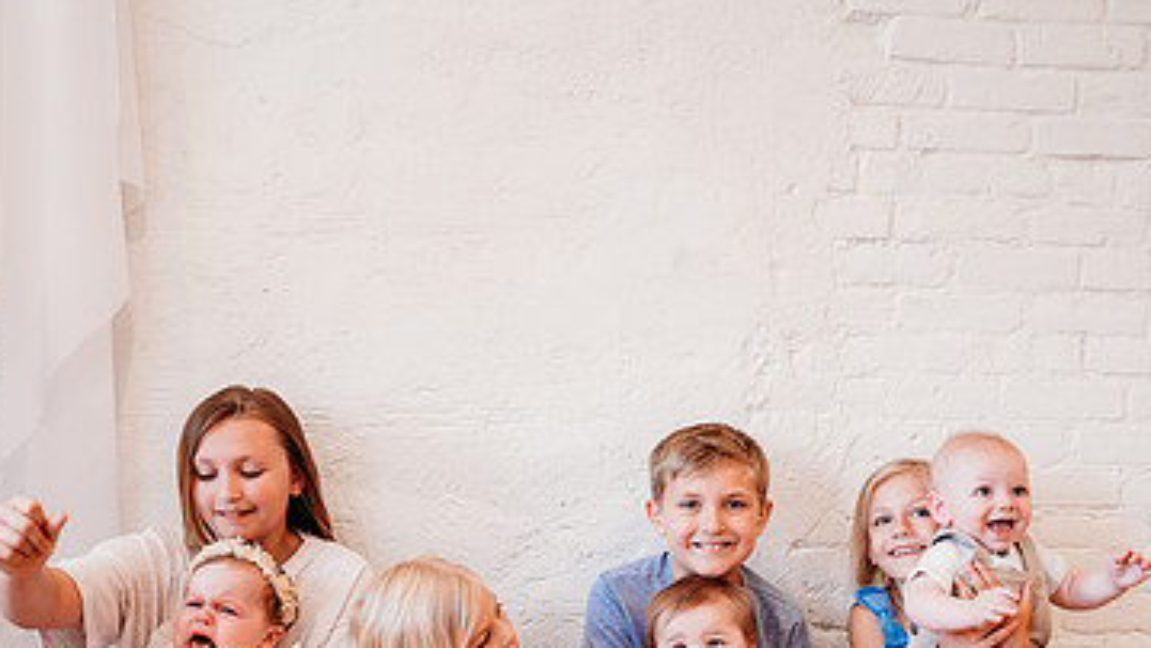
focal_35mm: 42
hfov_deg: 48.3
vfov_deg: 27.3
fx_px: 1282
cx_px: 605
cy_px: 592
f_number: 2.2
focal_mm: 24
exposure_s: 1/160
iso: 250
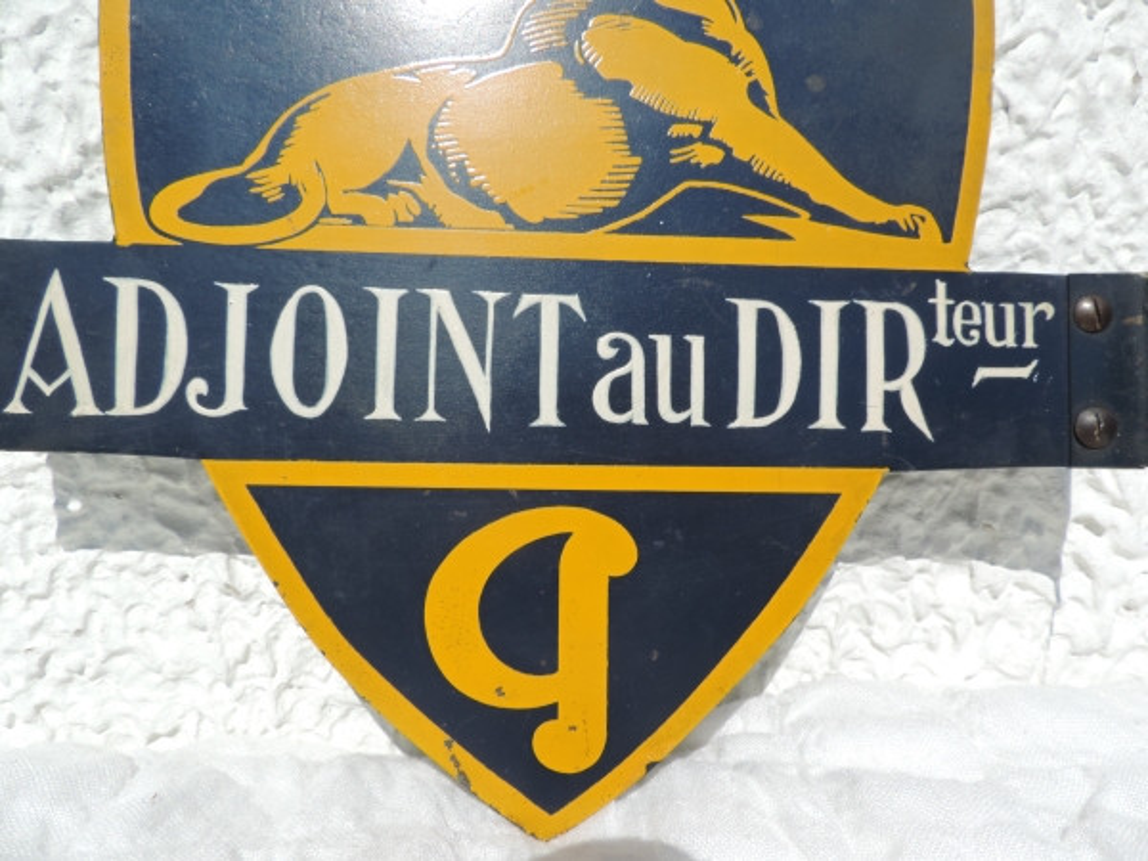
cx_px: 574
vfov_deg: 56.8
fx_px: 796
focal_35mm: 24
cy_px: 430
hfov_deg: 71.6
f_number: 3.7
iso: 80
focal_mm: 4.3
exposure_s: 1/1250
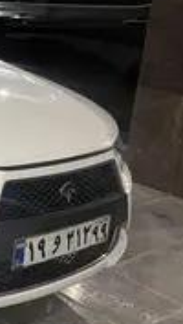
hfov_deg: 13.6
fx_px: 619
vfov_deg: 29.1
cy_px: 104
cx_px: -212
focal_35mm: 72
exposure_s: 1/50
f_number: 1.6
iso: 250
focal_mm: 5.1
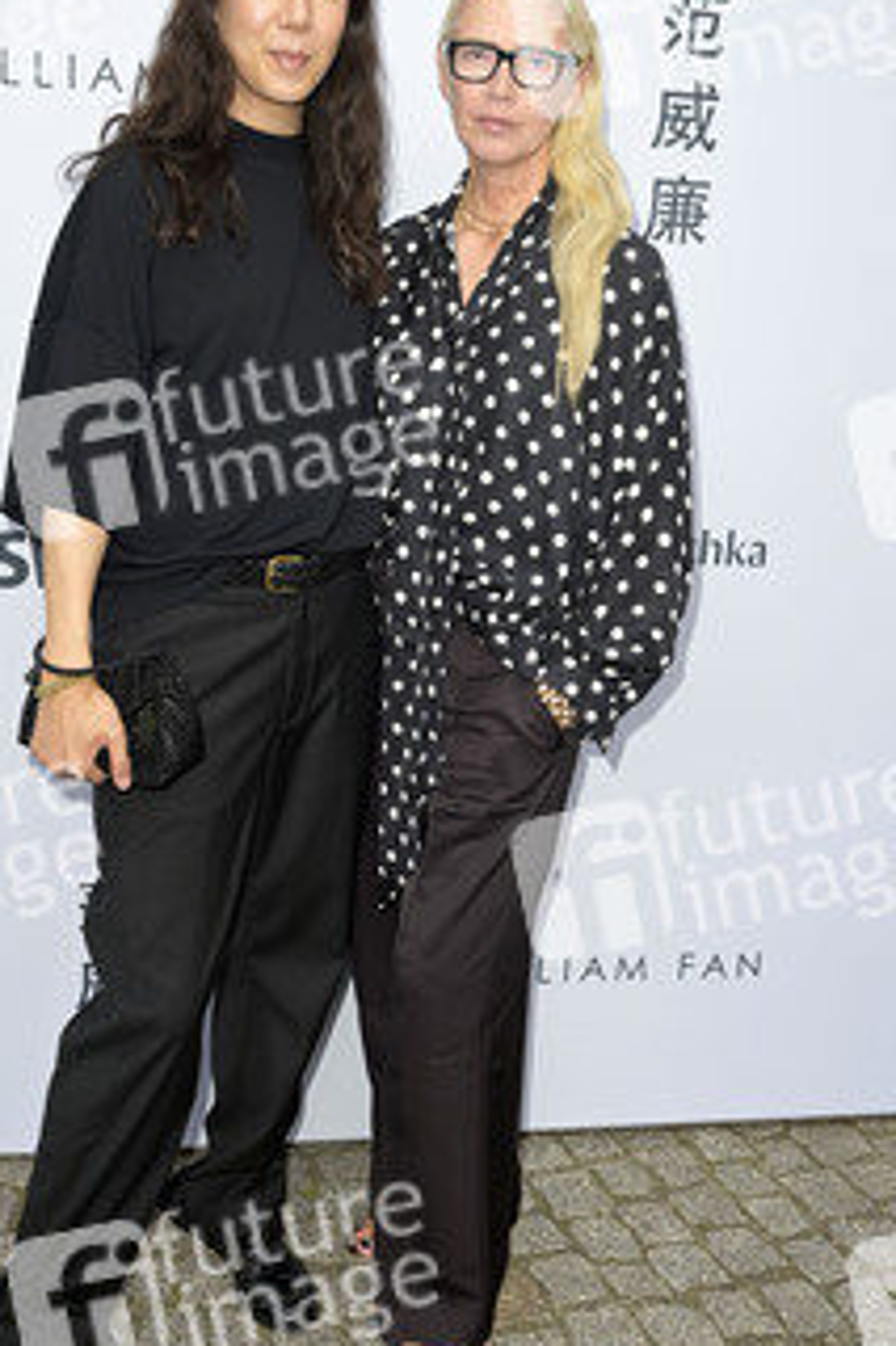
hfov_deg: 33.2
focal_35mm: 40
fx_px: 1495
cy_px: 652
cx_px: 345
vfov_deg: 48.5
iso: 640
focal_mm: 32
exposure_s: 1/250
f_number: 5.6
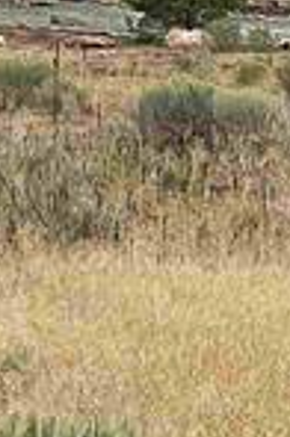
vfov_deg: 5.5
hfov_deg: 3.6
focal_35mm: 375
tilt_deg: -7.2
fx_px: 4552
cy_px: 605
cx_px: 832
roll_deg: +0.4
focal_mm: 6
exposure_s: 1/102
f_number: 2
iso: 25
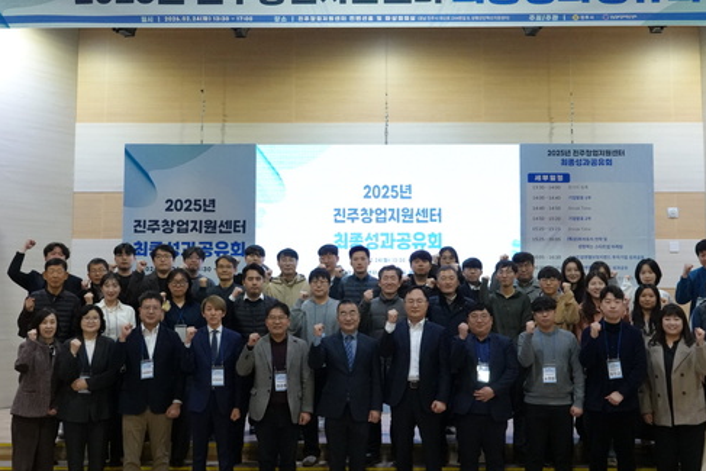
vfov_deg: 29.2
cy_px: 208
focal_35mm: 46
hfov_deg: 42.7
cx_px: 365
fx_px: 902
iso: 1600
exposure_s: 1/500
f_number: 2.8
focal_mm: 11.77
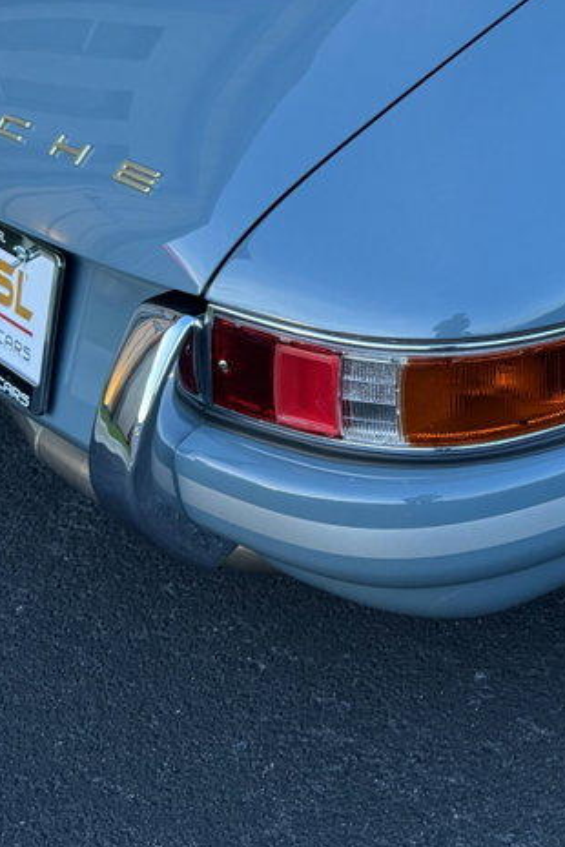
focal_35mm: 55
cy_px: 184
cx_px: 663
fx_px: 1295
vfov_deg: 35.2
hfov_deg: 22.8
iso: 200
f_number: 1.78
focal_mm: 6.76
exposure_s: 1/120
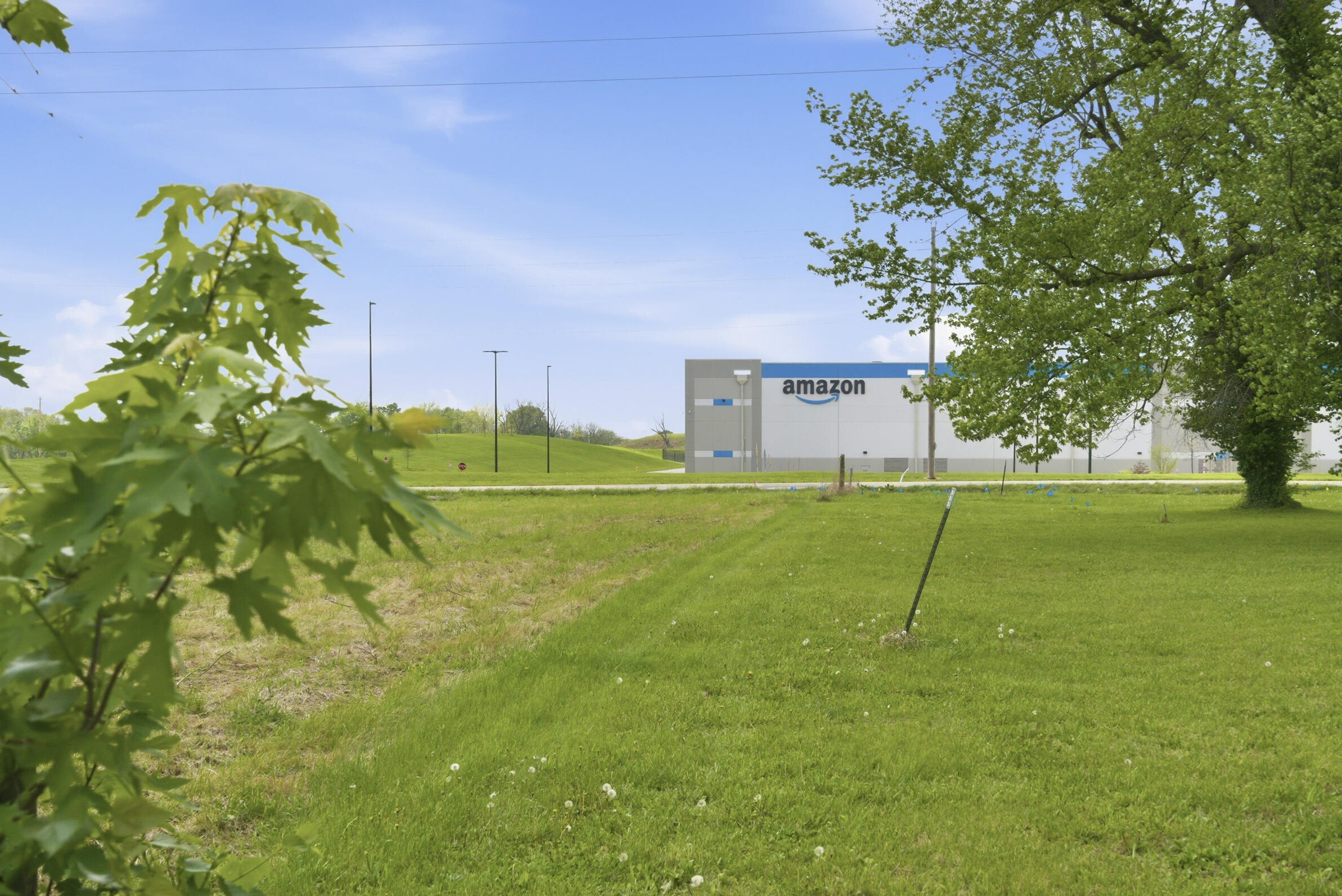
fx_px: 1641
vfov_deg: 30.5
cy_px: 416
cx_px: 786
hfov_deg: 44.3
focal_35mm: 44
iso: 320
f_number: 9
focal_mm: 35
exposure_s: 1/640
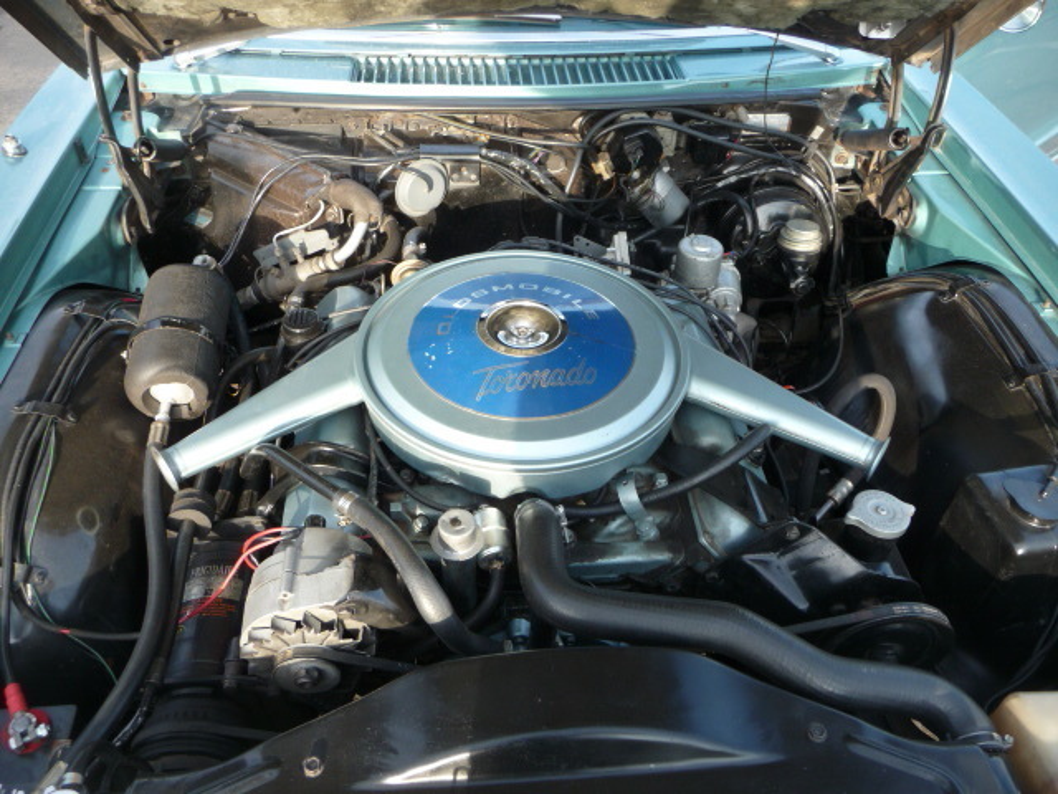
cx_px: 529
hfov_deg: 63.4
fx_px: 856
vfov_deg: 49.7
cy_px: 397
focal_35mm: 28
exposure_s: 1/100
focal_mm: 4.7
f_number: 3.3
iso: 100
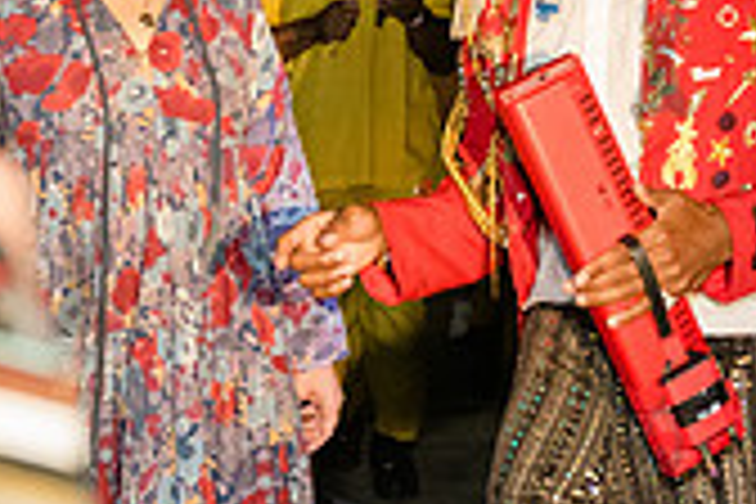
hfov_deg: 16.3
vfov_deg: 11.0
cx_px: 657
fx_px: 2604
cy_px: 38
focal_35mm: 124
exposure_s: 1/200
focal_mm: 36
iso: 6400
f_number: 3.2
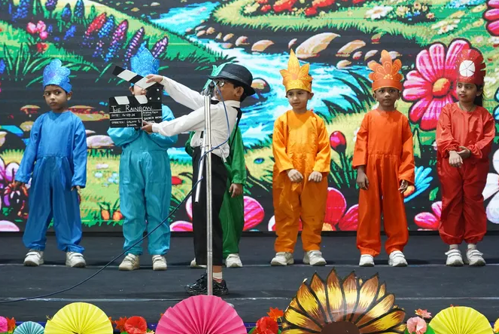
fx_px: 1442
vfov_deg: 13.2
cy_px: 114
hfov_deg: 19.6
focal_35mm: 104
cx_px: 245
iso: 6400
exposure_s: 1/250
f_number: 4.5
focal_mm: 69
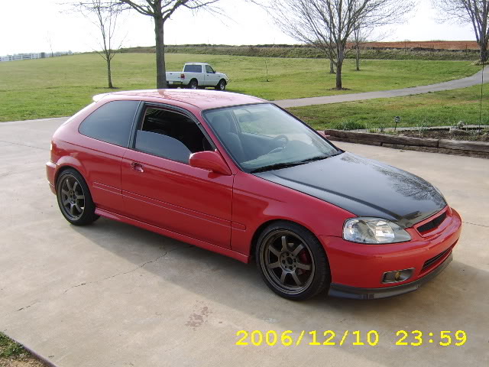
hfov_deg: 58.4
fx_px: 438
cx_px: 244
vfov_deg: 45.4
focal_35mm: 31
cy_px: 184
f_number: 5.6
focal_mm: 8.13
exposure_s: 1/148
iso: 71
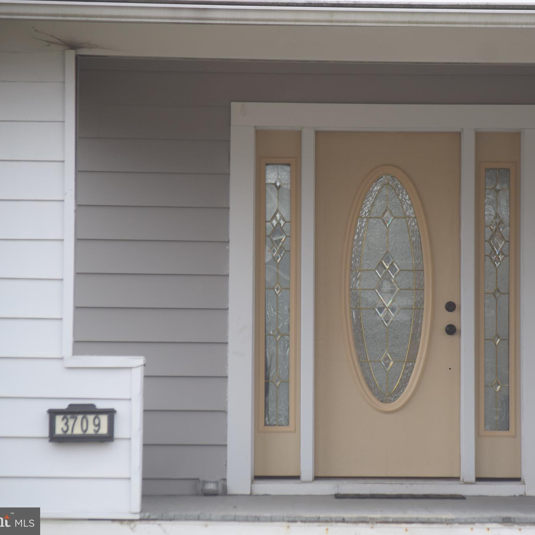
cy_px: 268
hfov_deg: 8.7
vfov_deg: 8.7
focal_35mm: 202
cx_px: 356
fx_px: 3526
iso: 400
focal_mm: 105
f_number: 4.8
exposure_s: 1/400
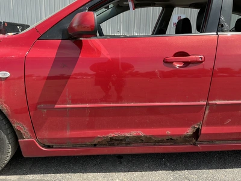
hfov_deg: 63.4
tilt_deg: -12.4
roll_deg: -2.6
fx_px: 195
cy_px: 90
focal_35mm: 28
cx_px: 120
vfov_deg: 49.7
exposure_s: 1/551
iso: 25
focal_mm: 3
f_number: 1.8
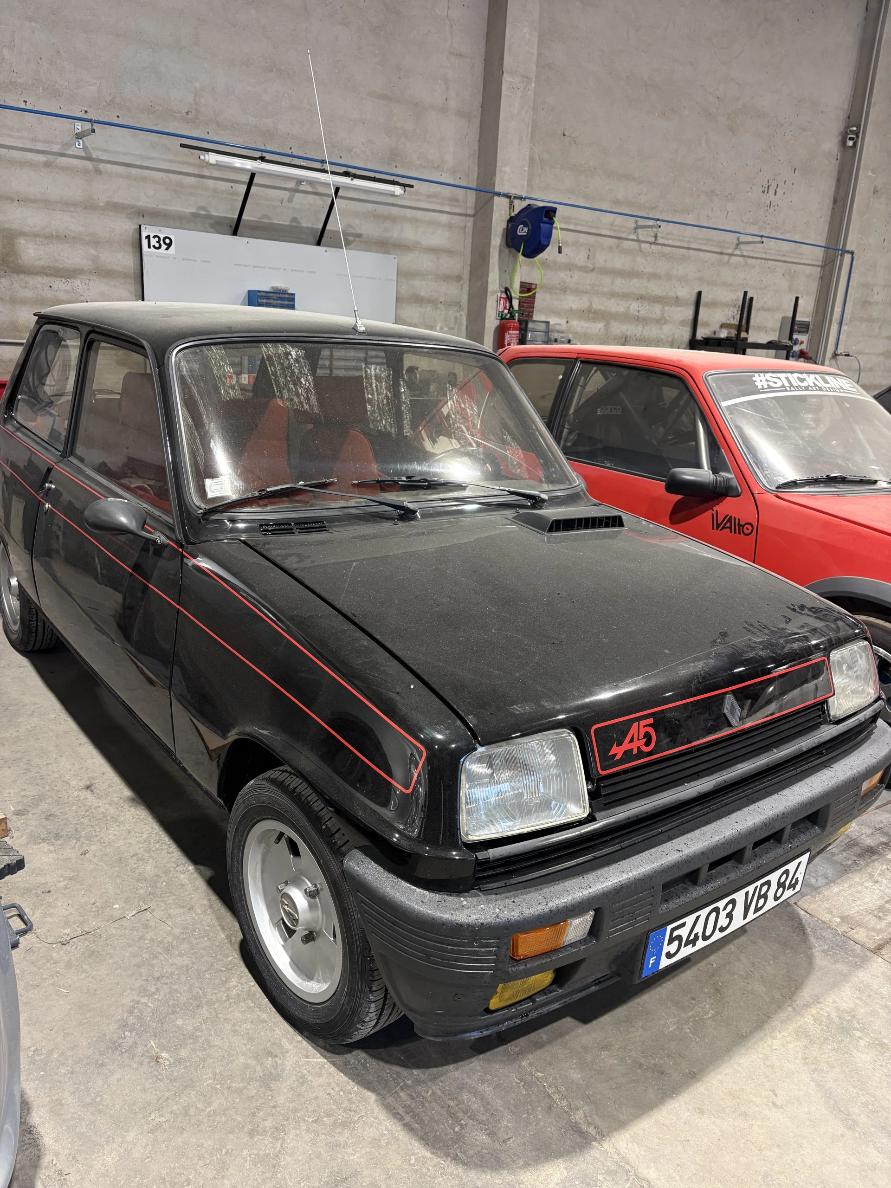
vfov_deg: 67.3
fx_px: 892
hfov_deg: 53.1
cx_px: 446
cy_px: 594
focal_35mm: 26
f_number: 1.6
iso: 160
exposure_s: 1/60
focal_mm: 5.96
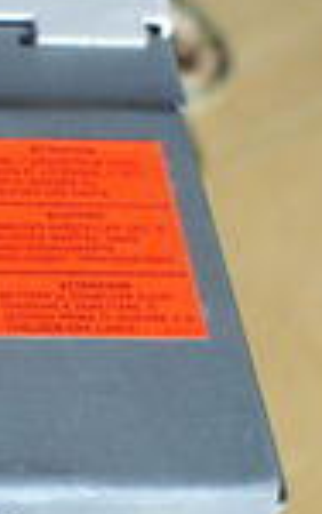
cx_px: -634
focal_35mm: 325
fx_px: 4555
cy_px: 435
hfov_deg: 3.9
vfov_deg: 6.4
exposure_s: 1/160
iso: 800
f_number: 4.5
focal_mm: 50
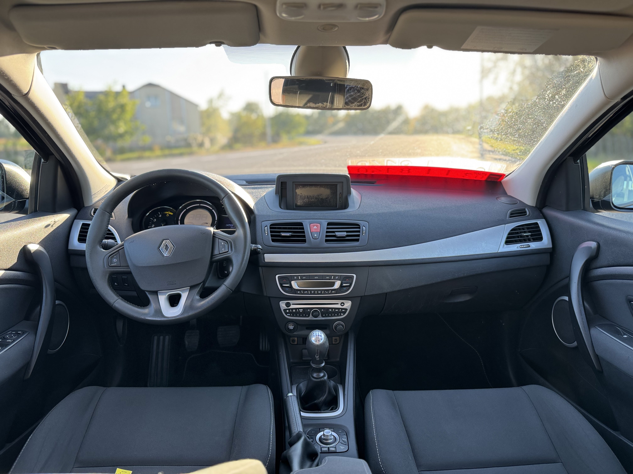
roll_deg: +0.1
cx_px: 316
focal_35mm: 24
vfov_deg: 56.8
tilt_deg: -13.7
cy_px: 237
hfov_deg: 71.6
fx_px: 439
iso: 100
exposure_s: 1/146
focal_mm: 6.76
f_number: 1.78
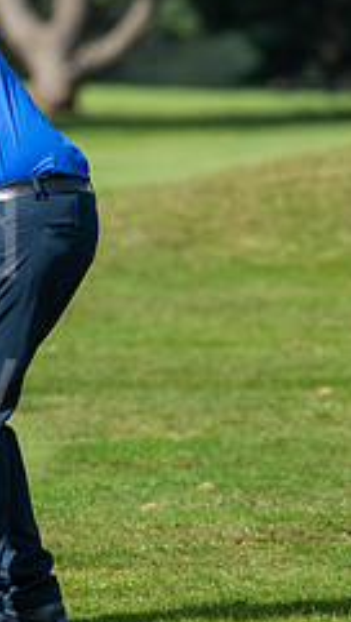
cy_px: 259
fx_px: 18734
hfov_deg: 1.1
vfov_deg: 1.9
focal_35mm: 1135
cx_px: -312
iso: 500
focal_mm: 300
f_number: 5.6
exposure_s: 1/1600
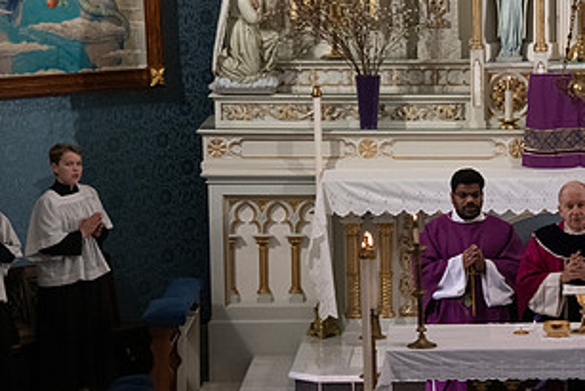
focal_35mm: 255
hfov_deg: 8.1
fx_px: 4146
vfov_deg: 5.4
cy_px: 331
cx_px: 492
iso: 4000
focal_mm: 135
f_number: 9
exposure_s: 1/100
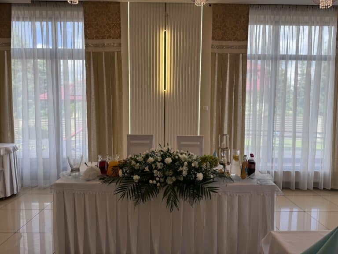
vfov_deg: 56.8
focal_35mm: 24
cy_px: 127
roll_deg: -0.9
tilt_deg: -4.3
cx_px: 169
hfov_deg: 71.6
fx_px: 234
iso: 80
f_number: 1.78
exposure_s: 1/390
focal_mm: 6.76
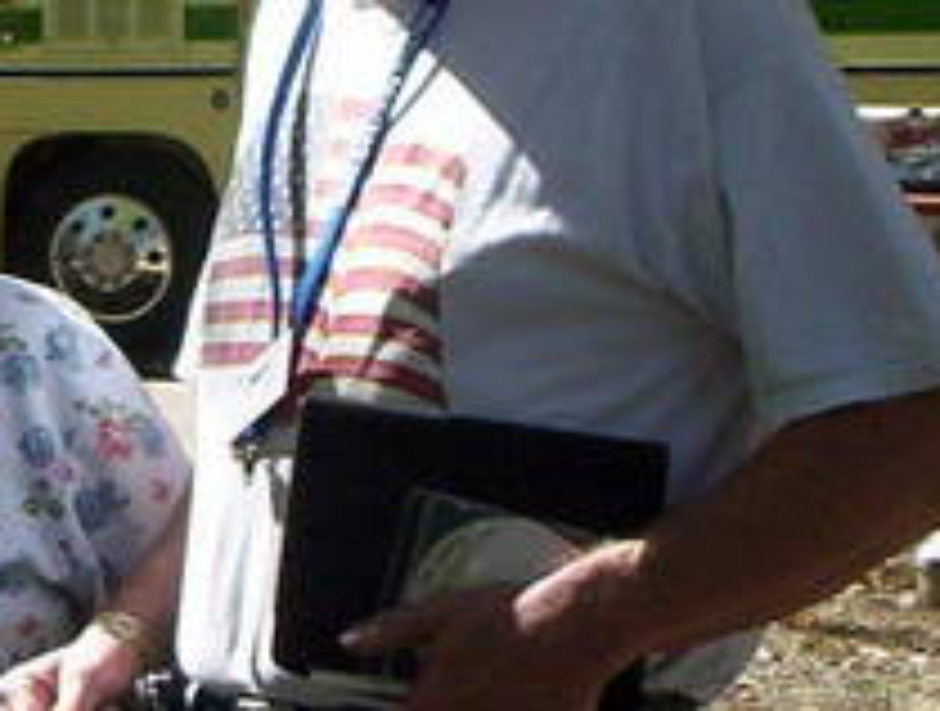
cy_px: 223
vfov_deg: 10.1
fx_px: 4003
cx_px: -387
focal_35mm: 147
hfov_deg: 12.8
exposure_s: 1/364
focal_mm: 4.99
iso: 100
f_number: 4.5
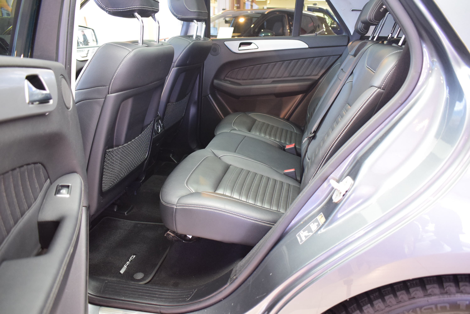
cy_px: 157
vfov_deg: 43.7
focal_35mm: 30
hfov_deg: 61.9
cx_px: 235
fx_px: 392
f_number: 3.5
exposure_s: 1/10
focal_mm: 20
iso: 1600
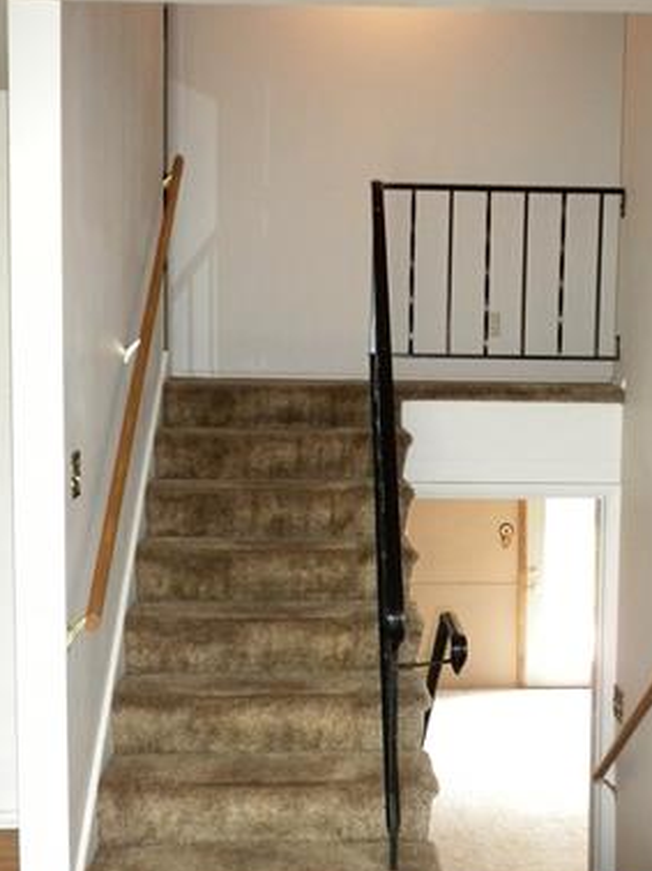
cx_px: 389
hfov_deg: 30.8
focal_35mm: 47
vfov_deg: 40.4
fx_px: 1182
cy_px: 459
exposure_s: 1/44.6
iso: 400
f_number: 3.5
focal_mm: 6.6
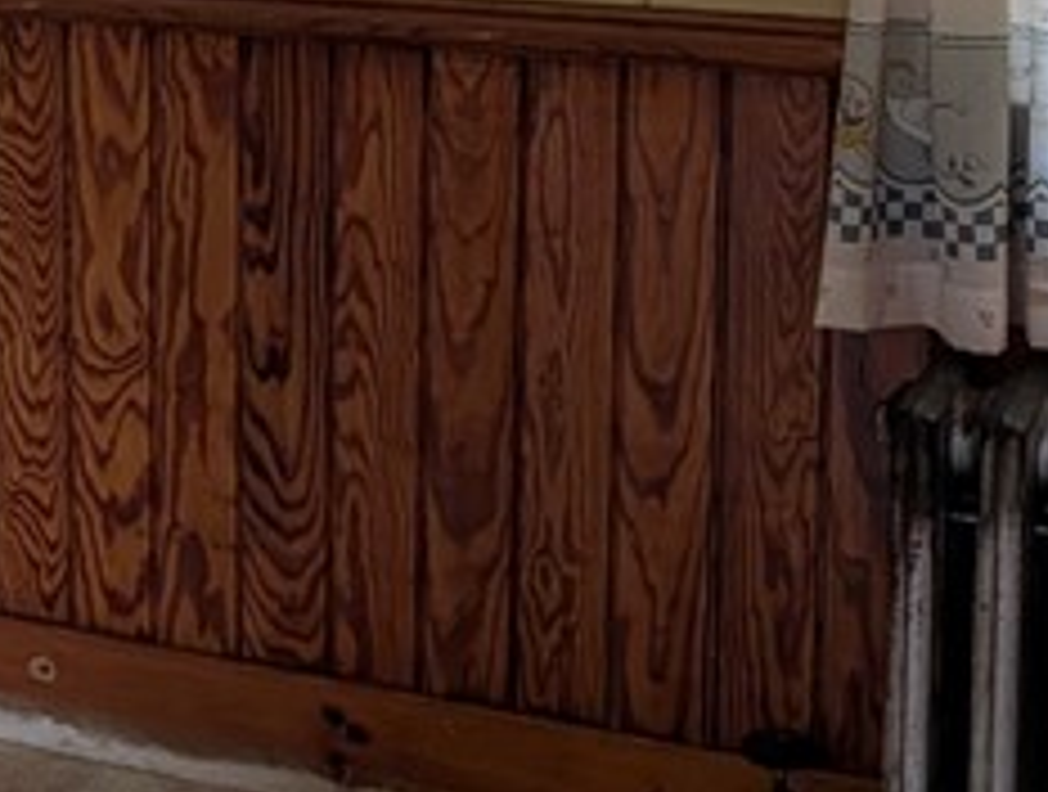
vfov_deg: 13.8
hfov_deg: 16.6
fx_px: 3187
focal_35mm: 105
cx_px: -632
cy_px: -99
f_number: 1.68
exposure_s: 1/50.7
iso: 25
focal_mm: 6.9
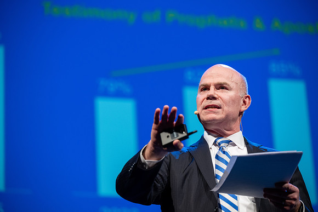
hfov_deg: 13.2
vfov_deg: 8.9
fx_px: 1369
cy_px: 106
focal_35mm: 155
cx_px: 159
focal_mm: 155
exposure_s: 1/250
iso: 1000
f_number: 3.5
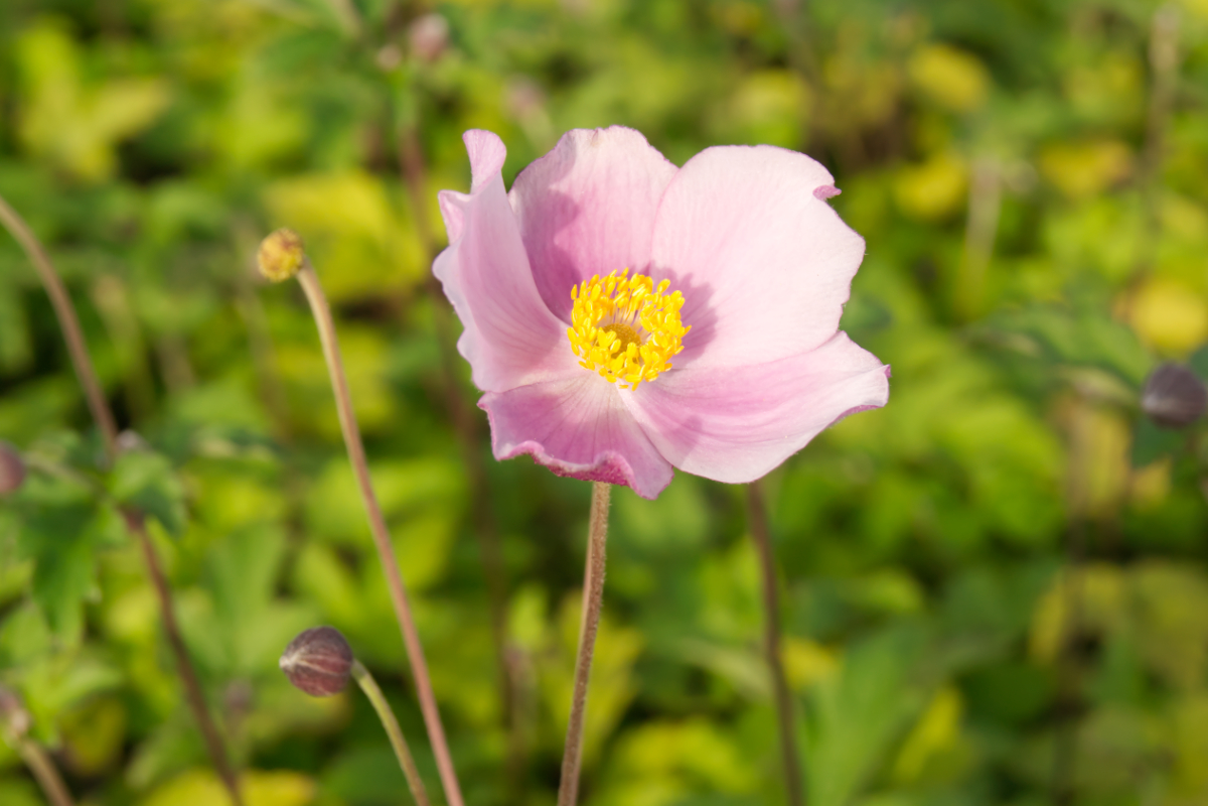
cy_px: 403
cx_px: 604
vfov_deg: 16.6
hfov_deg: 24.6
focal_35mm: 82
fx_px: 2768
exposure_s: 1/500
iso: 640
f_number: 11
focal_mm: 55
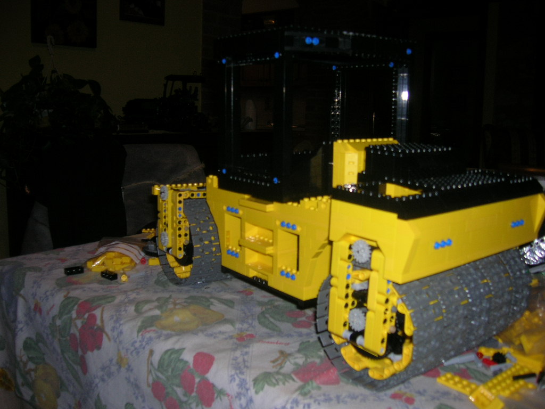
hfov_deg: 54.0
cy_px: 204
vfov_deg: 41.8
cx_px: 272
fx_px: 535
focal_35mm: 34
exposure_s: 1/60.1
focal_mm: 5.7
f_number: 2.9
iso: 50
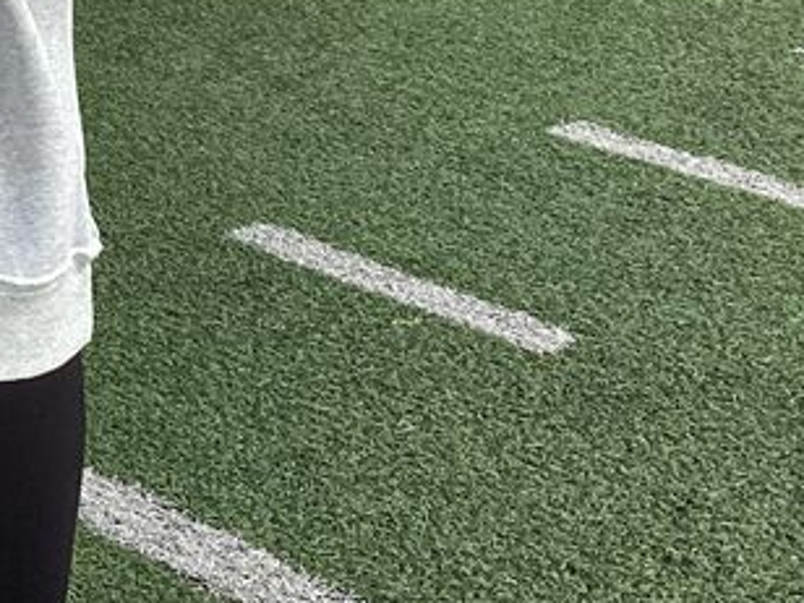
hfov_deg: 17.5
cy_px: -329
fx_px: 2392
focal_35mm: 103
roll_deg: +0.5
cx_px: -342
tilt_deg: -7.7
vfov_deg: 13.5
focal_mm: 3.3
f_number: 2.4
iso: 25
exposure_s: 1/1294
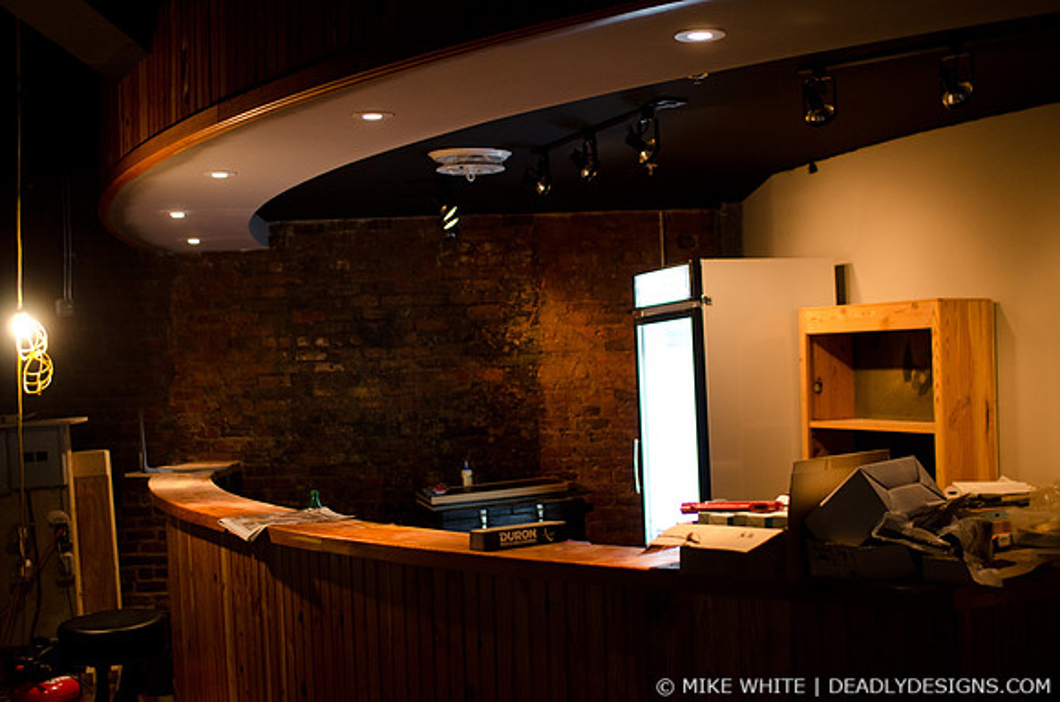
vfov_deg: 29.7
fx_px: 1322
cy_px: 351
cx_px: 530
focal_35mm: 45
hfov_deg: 43.7
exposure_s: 1/200
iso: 1000
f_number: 2.2
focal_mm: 30
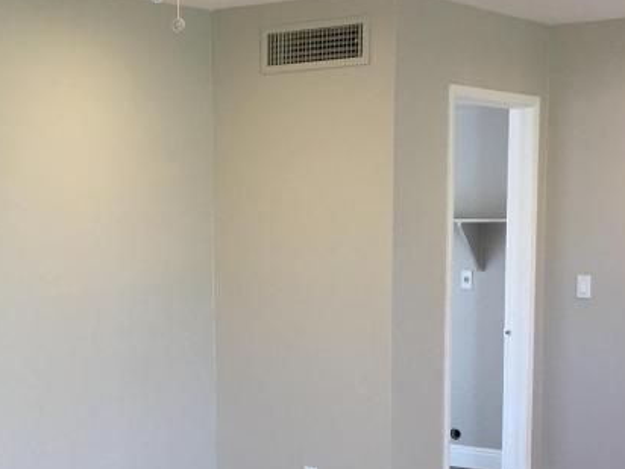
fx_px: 1300
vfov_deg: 20.1
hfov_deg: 26.9
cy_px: 405
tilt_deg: -8.3
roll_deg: +0.2
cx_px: 234
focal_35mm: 72
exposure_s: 1/30
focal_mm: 4.15
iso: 40
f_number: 2.2
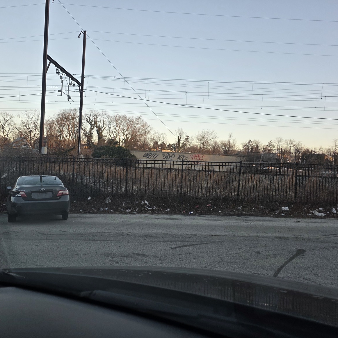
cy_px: 168
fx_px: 309
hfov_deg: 56.8
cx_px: 133
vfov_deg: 57.3
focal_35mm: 28
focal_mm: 6.3
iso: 64
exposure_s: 1/359
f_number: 1.7
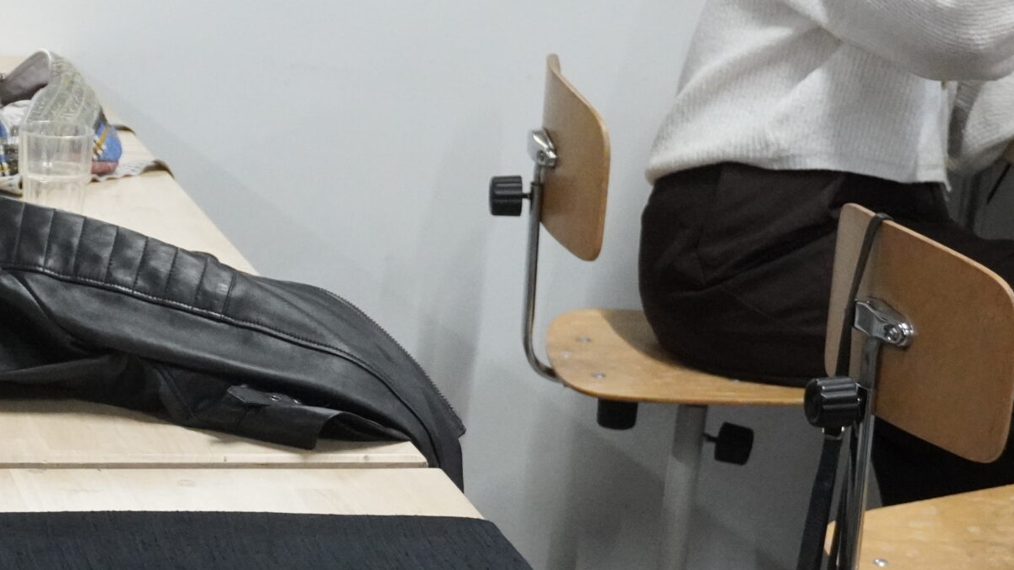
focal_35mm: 120
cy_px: 701
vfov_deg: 9.9
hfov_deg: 17.5
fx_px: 3227
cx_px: 55
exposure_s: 1/160
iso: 6400
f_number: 5.6
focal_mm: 36
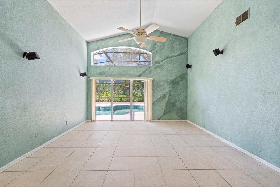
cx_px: 140
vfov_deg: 73.7
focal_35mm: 16
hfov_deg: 96.7
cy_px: 94
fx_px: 124
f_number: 14
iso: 800
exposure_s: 1/2.5
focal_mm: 16
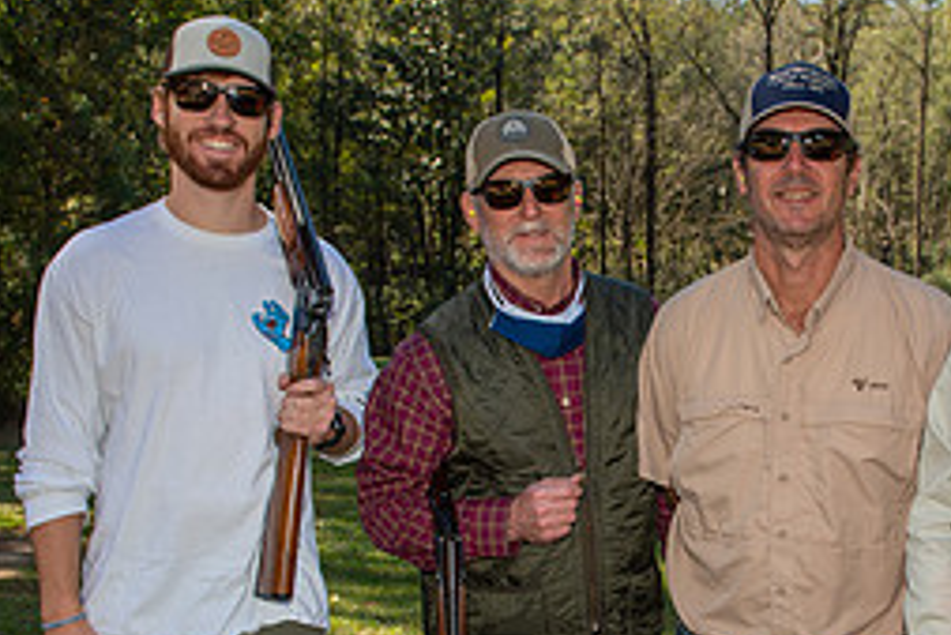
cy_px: 515
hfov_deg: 35.8
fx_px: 1454
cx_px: 658
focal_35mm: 55
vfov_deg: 24.2
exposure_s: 1/160
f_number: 5.6
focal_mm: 24
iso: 125
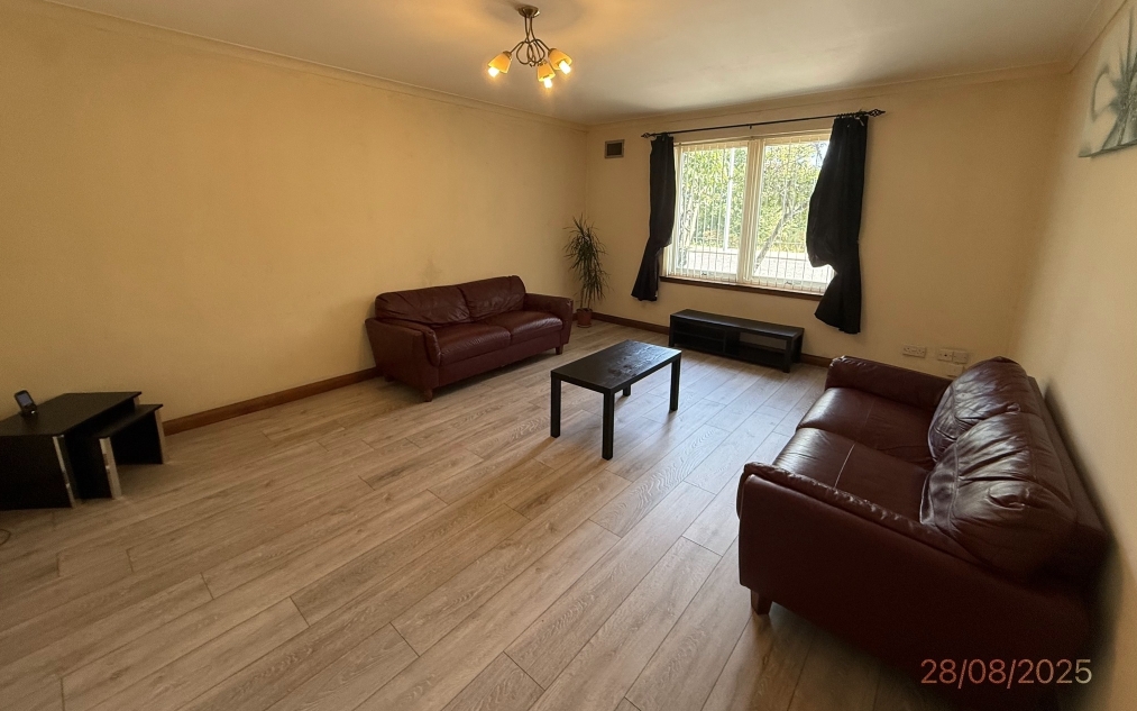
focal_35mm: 15
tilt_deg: -11.5
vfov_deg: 74.3
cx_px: 568
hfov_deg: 101.5
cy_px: 303
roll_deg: -0.8
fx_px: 465
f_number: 2.2
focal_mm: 2.22
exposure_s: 1/100
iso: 320
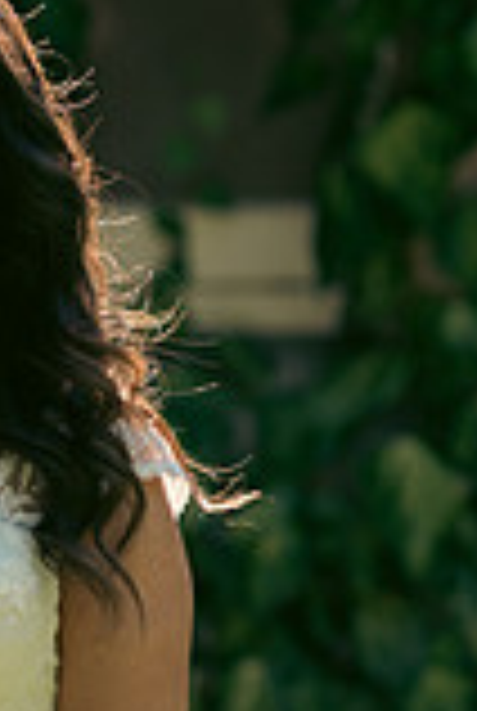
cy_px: 742
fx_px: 6292
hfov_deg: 4.3
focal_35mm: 318
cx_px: -58
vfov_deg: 6.4
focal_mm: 112
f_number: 3.5
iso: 125
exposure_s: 1/200
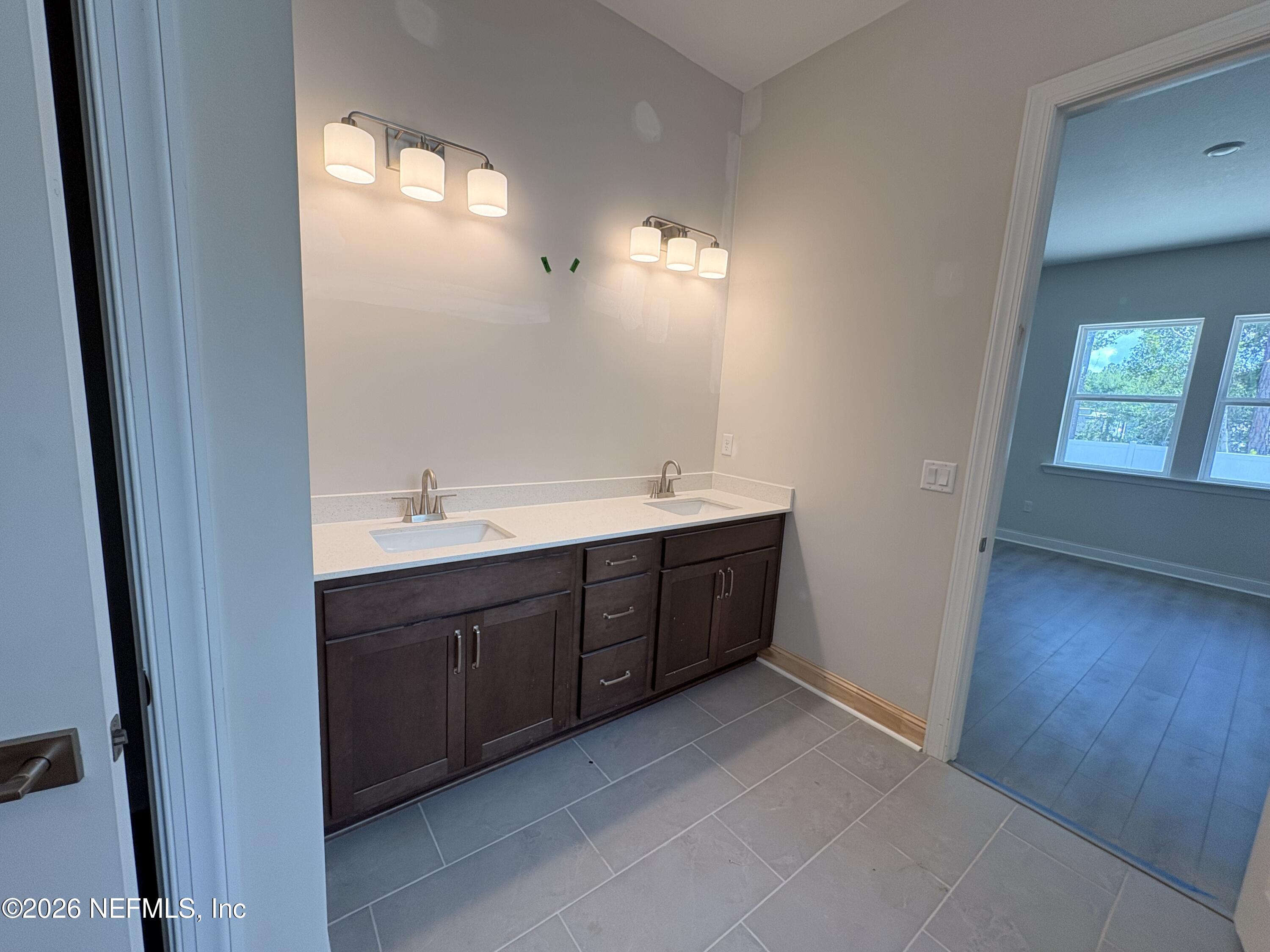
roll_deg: -2.2
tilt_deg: -7.3
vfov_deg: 85.7
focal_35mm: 14
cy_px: 476
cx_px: 635
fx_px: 514
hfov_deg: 102.1
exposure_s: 1/120
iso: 50
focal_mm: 2.22
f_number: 2.2
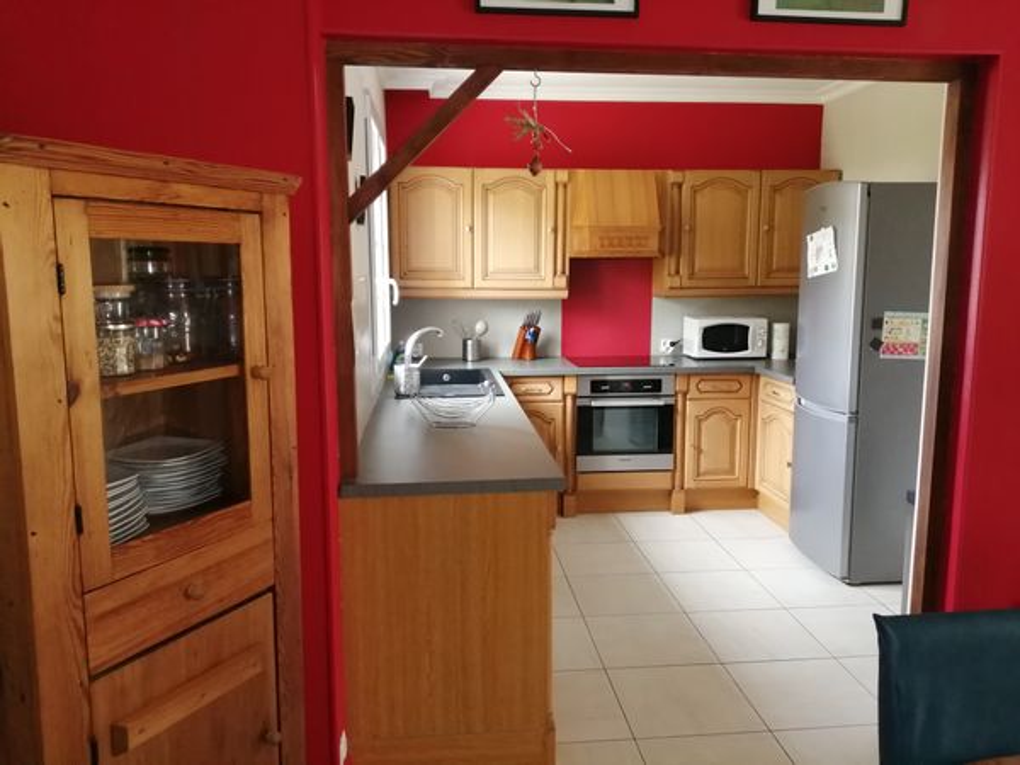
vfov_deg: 53.1
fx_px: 766
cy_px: 382
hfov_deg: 67.3
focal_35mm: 26
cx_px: 510
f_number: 1.8
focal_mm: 3.62
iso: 320
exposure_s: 1/25
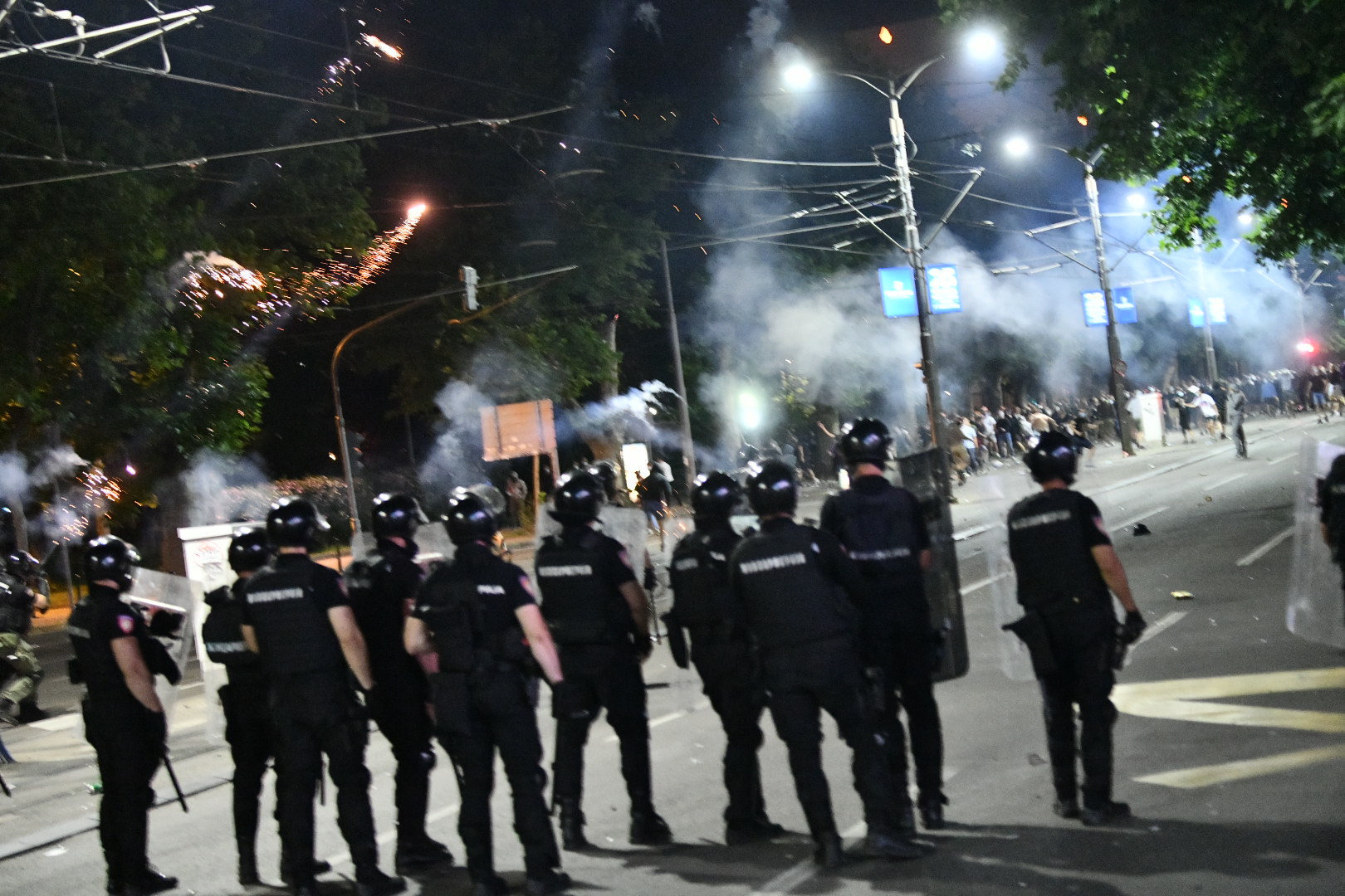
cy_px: 448
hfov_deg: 28.8
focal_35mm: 70
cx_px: 672
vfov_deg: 19.5
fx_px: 2615
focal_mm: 70
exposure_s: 1/100
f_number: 2.8
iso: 10000
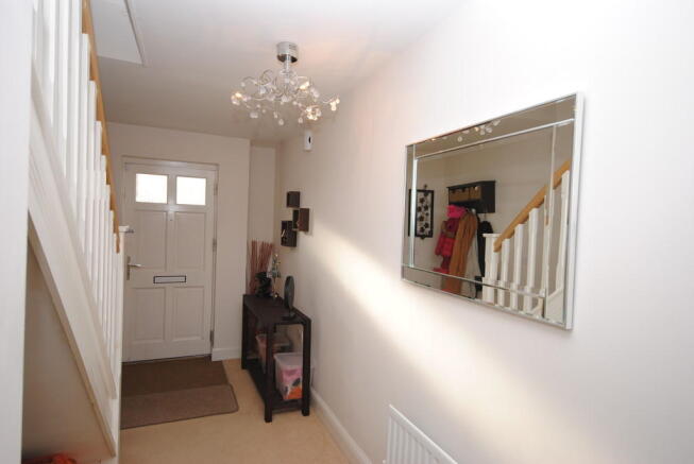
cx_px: 347
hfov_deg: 81.1
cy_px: 232
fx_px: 405
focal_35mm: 21
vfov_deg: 59.6
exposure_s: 1/60
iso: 200
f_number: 4.8
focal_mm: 14
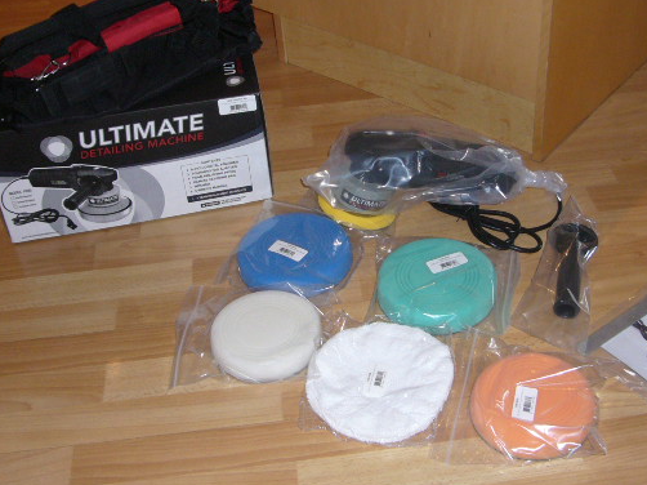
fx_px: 953
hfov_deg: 37.4
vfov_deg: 28.5
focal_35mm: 51
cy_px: 242
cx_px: 371
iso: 100
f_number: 2.8
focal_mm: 4.7
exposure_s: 1/30
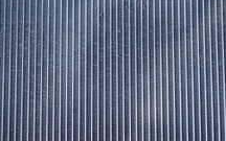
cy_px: 142
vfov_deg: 12.2
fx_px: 653
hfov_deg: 19.6
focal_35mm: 106
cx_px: 73
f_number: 2.5
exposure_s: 1/80
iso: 160
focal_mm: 6.37
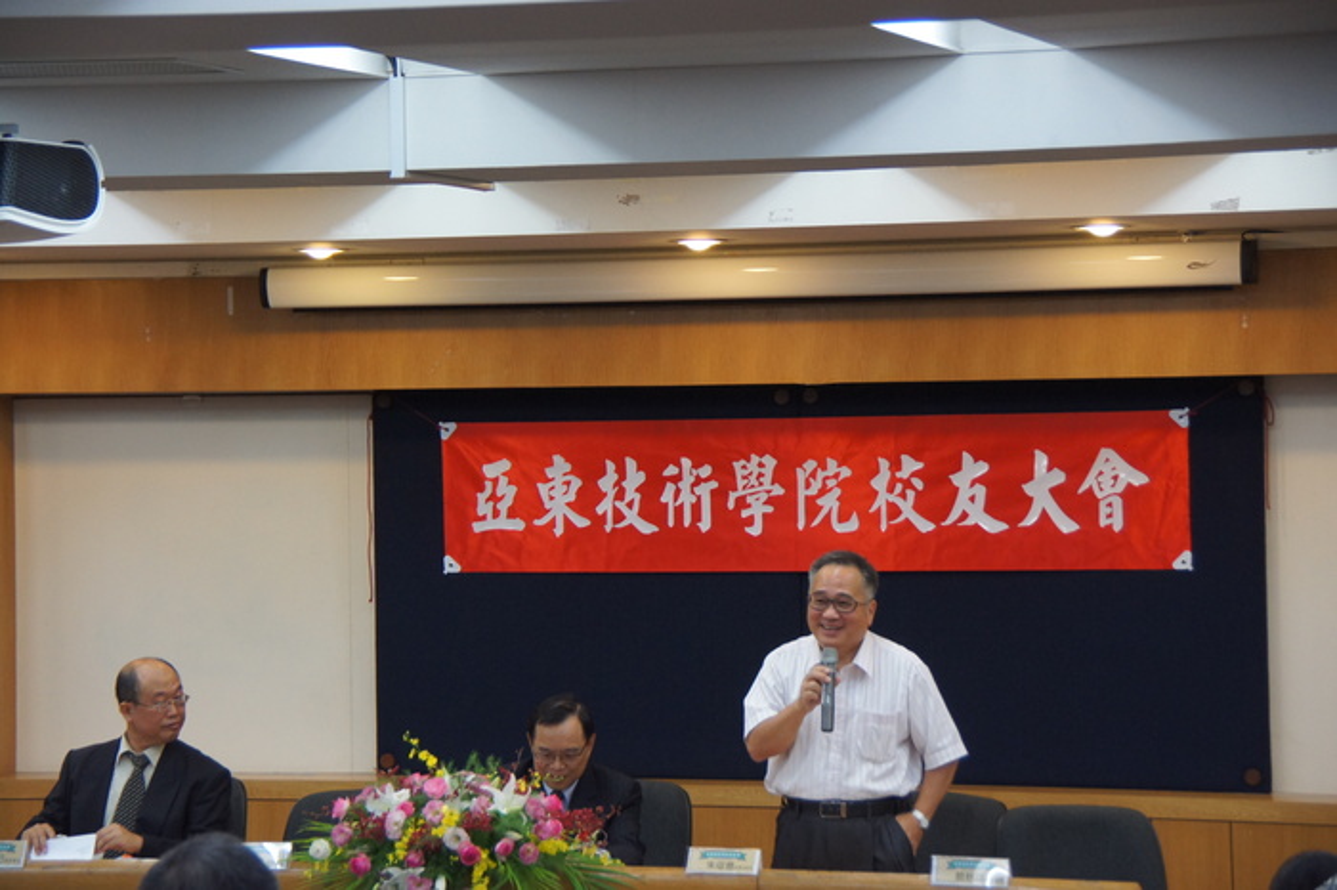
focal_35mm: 105
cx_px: 668
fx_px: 3898
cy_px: 445
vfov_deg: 13.0
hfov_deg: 19.5
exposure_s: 1/60
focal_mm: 70
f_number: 5
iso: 800
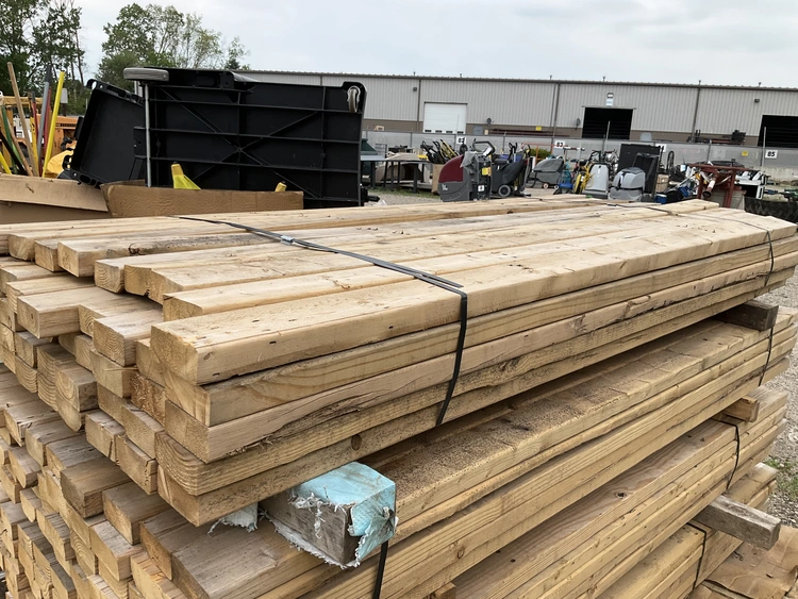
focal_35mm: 29
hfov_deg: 61.6
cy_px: 300
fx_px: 669
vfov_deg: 48.3
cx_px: 399
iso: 25
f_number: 1.8
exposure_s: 1/1490
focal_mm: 3
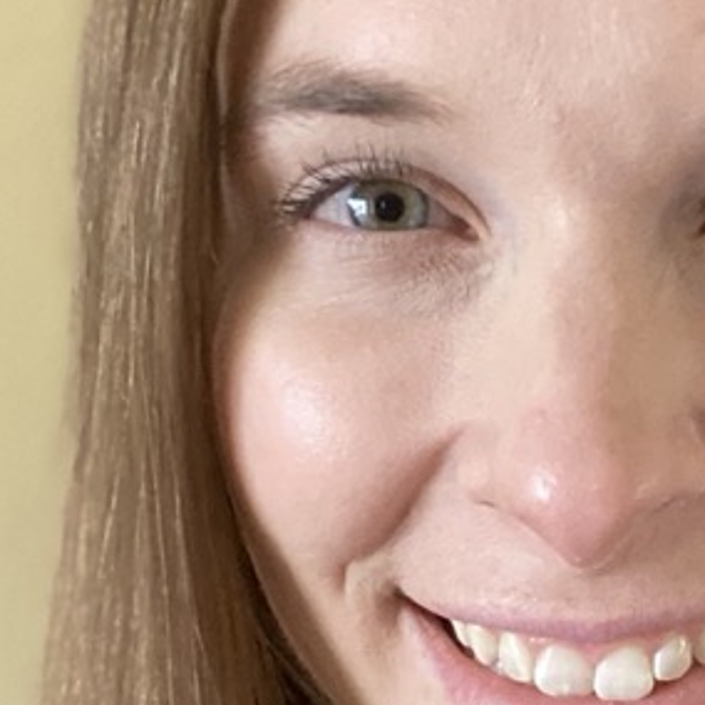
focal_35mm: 84
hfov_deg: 20.3
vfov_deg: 20.4
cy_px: 583
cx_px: 617
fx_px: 1936
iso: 400
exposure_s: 1/60
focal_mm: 2.71
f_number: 2.2
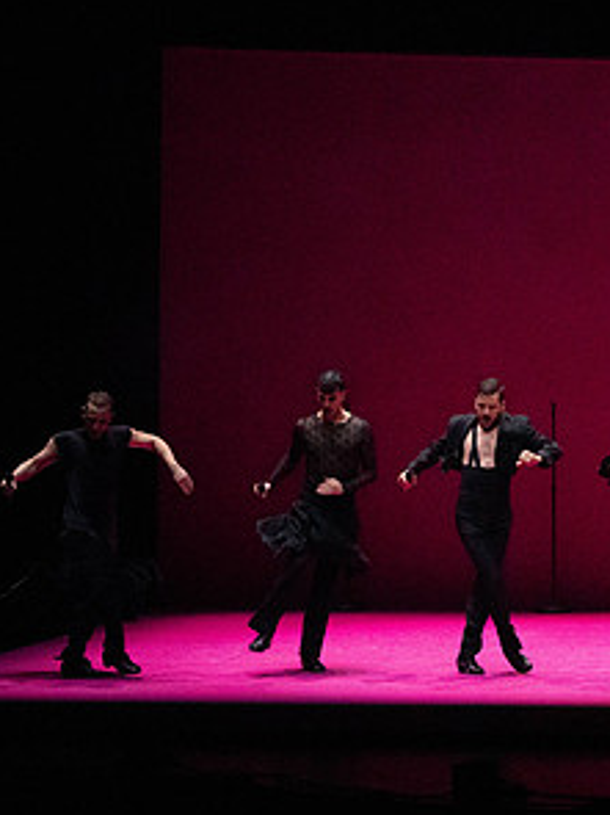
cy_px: 319
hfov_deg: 5.8
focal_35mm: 255
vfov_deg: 7.8
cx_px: 643
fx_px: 5996
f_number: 10
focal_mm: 135
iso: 25600
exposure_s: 1/400
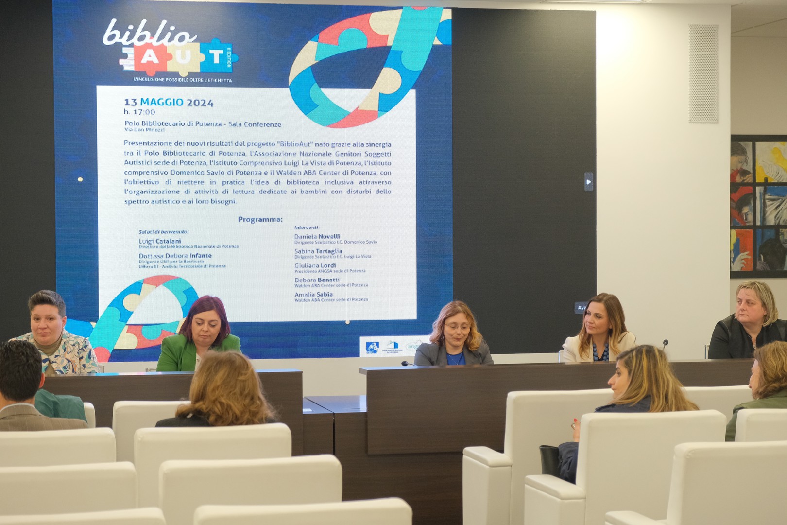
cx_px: 394
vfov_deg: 16.5
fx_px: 1814
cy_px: 262
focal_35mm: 83
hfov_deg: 24.5
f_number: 4
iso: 2500
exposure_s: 1/160
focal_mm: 55
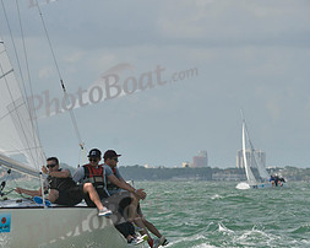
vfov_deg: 3.6
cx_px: -37
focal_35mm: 431
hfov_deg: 4.5
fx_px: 3951
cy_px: 170
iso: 280
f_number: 8
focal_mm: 200
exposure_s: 1/1250
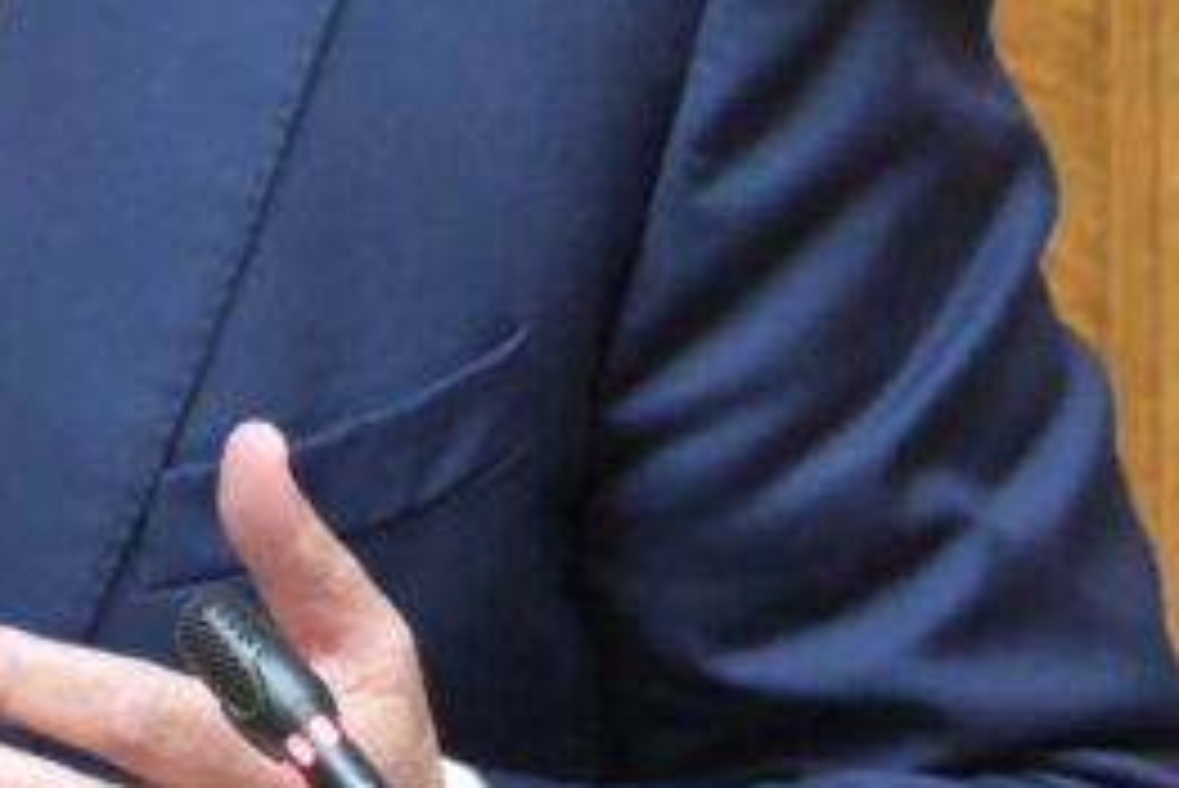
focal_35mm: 2196
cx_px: -513
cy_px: -115
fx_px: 71956
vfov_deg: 0.6
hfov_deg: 0.9
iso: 5000
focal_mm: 320
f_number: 5.6
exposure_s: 1/200
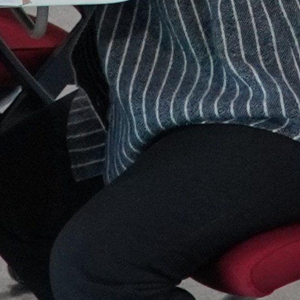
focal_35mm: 308
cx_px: 133
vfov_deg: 5.4
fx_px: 3020
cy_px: -554
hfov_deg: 5.7
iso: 1000
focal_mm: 22
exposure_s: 1/160
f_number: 4
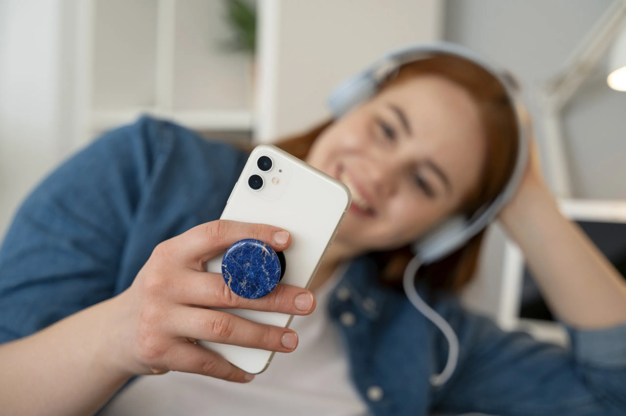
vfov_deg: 22.6
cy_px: 208
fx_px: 1043
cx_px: 313
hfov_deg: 33.4
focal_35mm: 60
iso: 400
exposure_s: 1/250
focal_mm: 60
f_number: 3.2
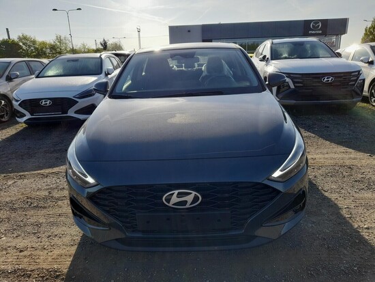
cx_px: 188
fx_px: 271
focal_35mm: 25
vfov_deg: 54.9
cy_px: 141
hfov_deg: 69.4
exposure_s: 1/317
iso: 20
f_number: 2
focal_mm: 4.6
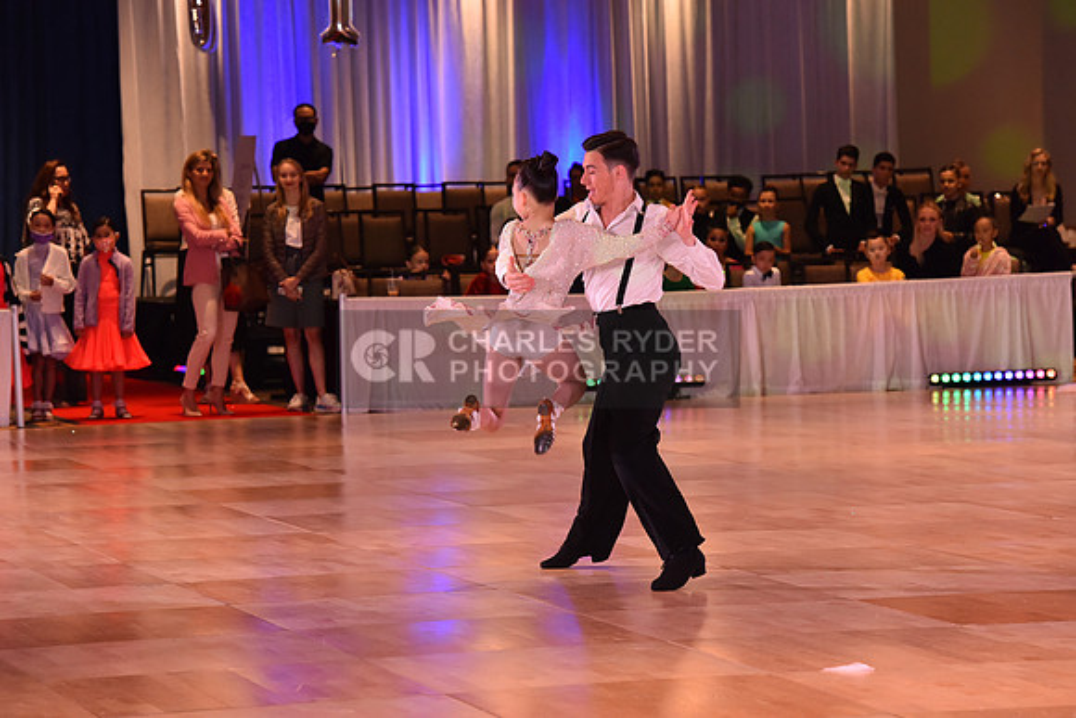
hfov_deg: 14.2
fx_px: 4335
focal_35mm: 145
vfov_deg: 9.5
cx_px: 538
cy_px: 359
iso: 1600
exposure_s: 1/250
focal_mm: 145
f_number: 5
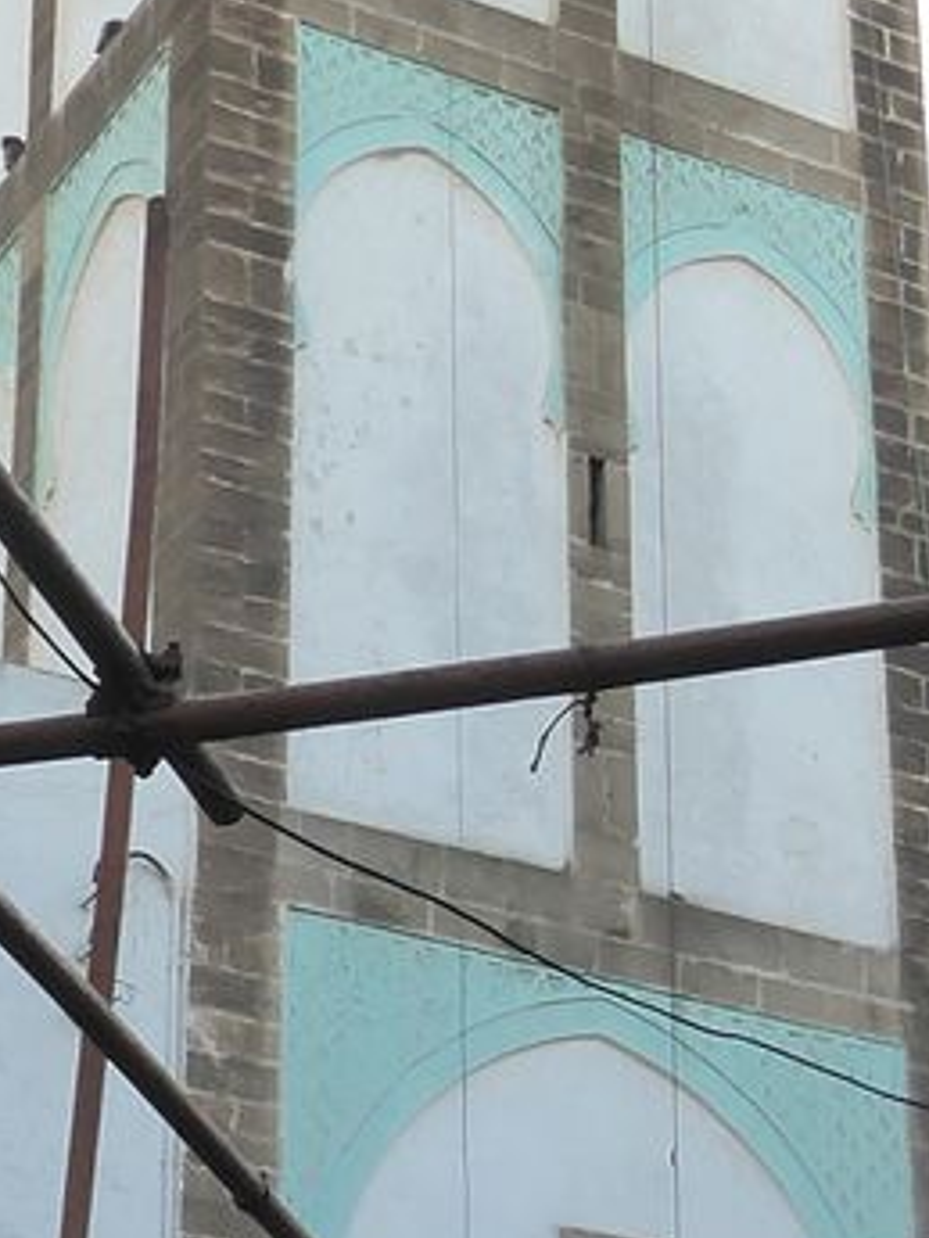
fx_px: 4148
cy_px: 1109
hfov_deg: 12.8
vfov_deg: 16.7
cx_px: 646
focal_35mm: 116
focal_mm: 4.3
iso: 160
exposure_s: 1/160
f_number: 3.3
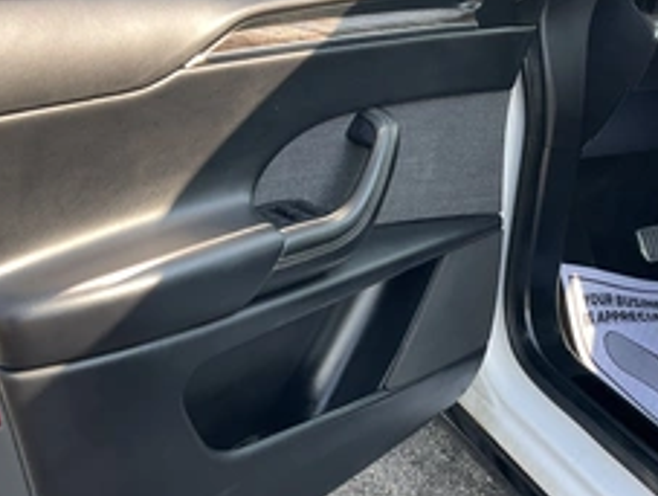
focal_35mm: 51
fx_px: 971
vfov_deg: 28.6
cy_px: 255
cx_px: 441
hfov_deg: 37.0
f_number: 1.8
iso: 20
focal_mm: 3
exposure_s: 1/122
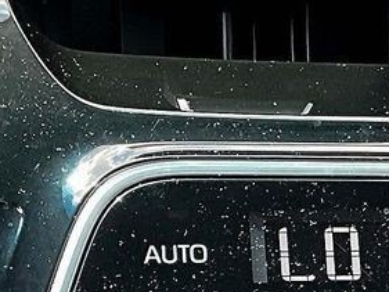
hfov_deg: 11.6
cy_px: 343
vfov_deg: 8.9
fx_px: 1855
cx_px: 548
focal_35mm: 165
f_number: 1.8
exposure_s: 1/122
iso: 40
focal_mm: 3
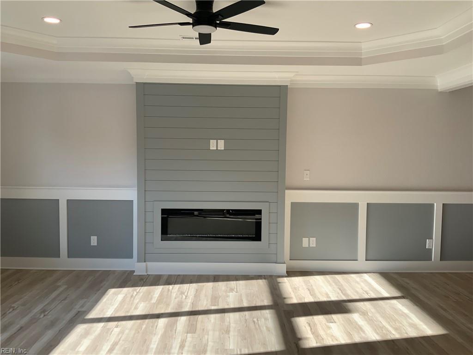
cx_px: 236
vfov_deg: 48.2
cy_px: 178
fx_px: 396
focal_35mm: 29
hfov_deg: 61.7
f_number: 1.8
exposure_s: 1/145
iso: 16
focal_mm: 3
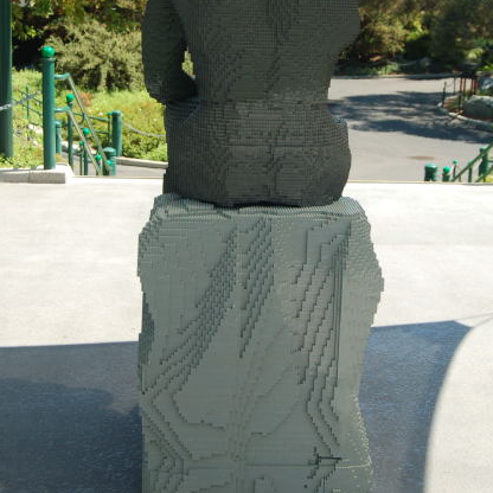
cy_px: 175
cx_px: 251
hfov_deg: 28.3
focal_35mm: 61
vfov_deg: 28.2
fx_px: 977
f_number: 5.6
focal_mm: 31
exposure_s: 1/125
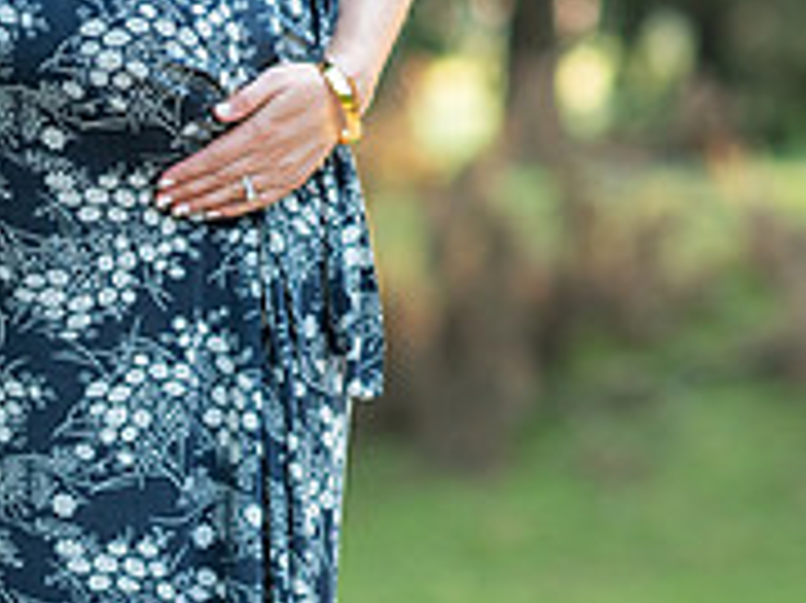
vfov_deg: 5.6
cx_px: -297
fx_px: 6166
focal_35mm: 265
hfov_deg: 7.4
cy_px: 583
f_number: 2.2
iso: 320
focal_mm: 85
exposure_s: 1/250
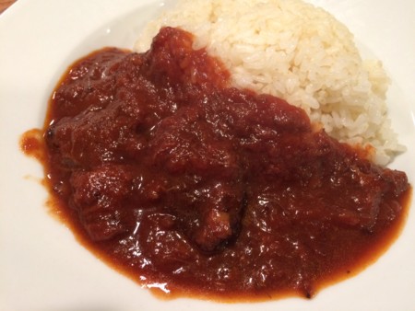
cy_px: 156
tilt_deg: -57.1
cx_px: 208
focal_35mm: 29
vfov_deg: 48.3
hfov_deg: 61.6
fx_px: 348
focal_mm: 4.15
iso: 160
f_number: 2.2
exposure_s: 1/30
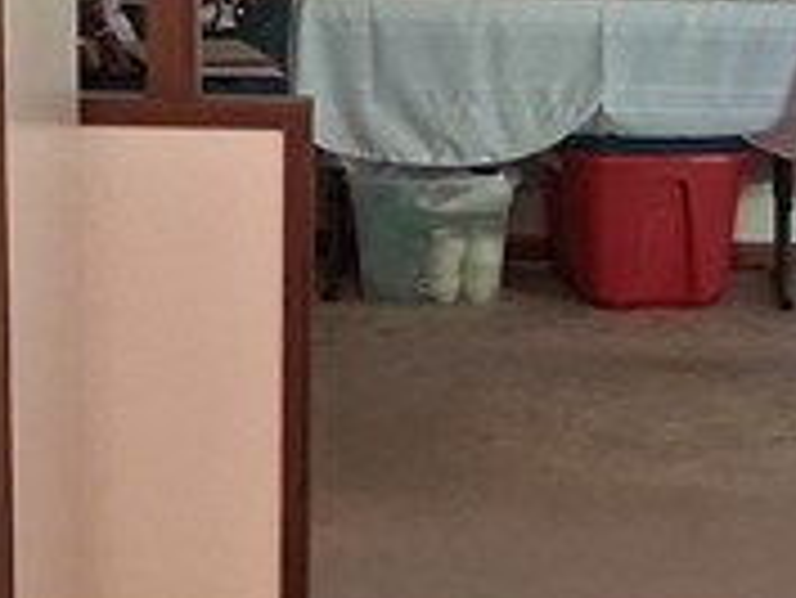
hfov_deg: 13.0
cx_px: 809
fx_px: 3452
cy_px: 378
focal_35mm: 150
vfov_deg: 9.9
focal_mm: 3.98
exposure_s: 1/50
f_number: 1.8
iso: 500
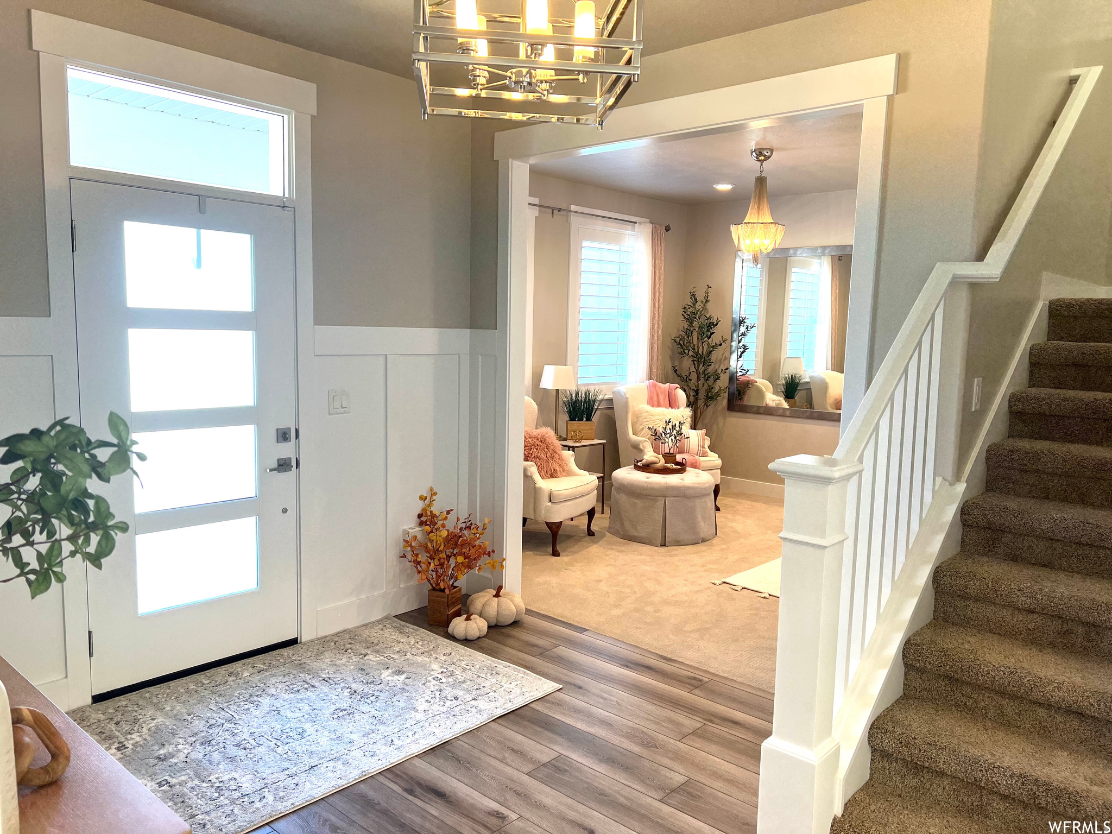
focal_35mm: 26
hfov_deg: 67.3
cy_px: 417
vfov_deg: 53.1
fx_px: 835
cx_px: 556
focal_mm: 5.7
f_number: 1.5
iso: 64
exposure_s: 1/127
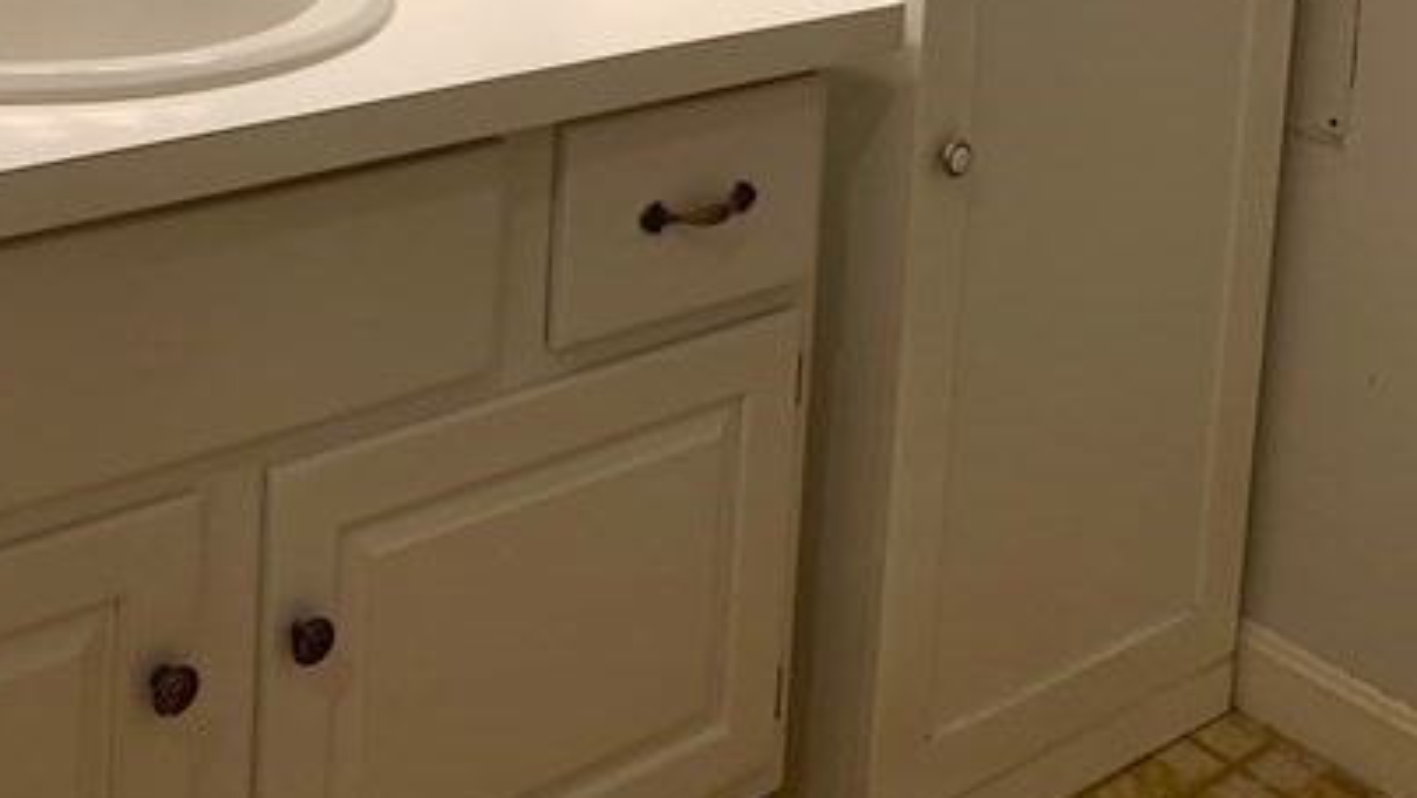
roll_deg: -3.6
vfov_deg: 20.0
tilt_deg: -5.7
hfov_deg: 38.4
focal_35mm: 54
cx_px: 577
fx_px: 2030
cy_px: -306
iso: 50
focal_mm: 4.25
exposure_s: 1/120
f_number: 1.8
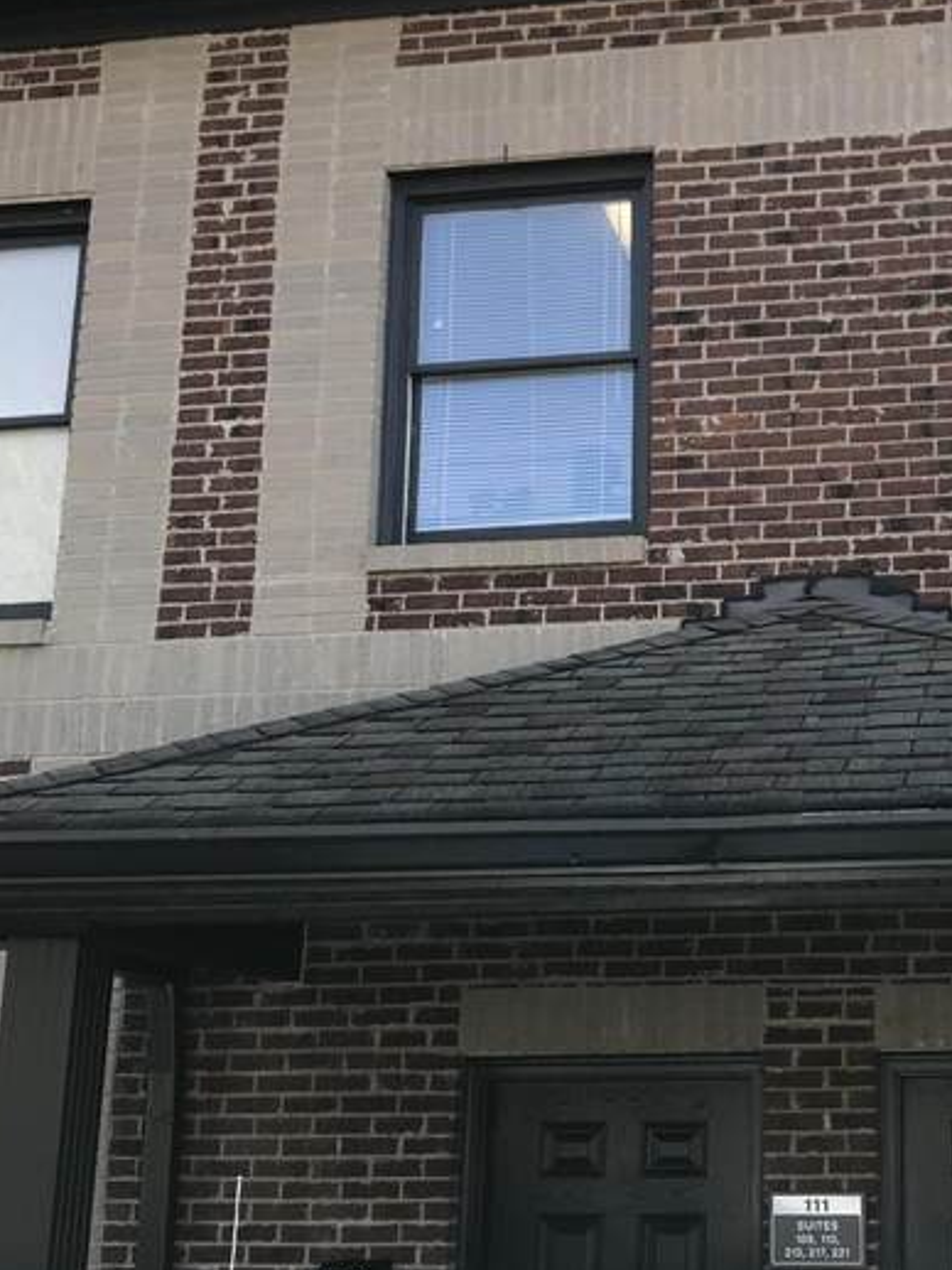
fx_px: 1906
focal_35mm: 52
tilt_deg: +13.5
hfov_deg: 27.4
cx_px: 783
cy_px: 712
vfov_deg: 36.8
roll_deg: +0.7
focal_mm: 3.99
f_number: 1.8
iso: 20
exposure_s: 1/270
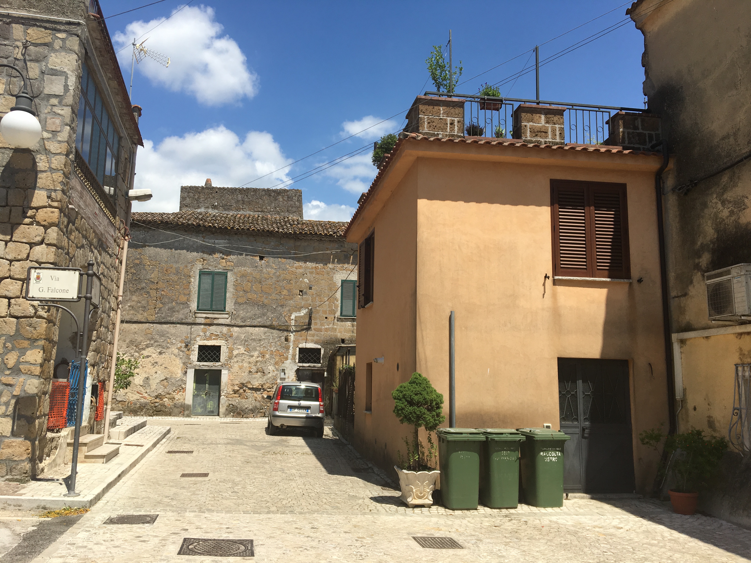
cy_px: 282
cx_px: 376
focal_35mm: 29
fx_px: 629
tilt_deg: +8.8
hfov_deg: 61.7
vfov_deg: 48.2
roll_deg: -0.9
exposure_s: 1/2137
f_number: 2.2
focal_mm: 4.15
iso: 25
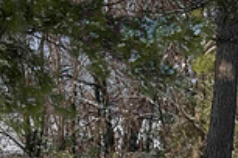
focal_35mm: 213
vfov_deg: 6.4
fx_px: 1408
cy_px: 162
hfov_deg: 9.6
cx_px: 220
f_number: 16
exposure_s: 1/800
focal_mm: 46
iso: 800
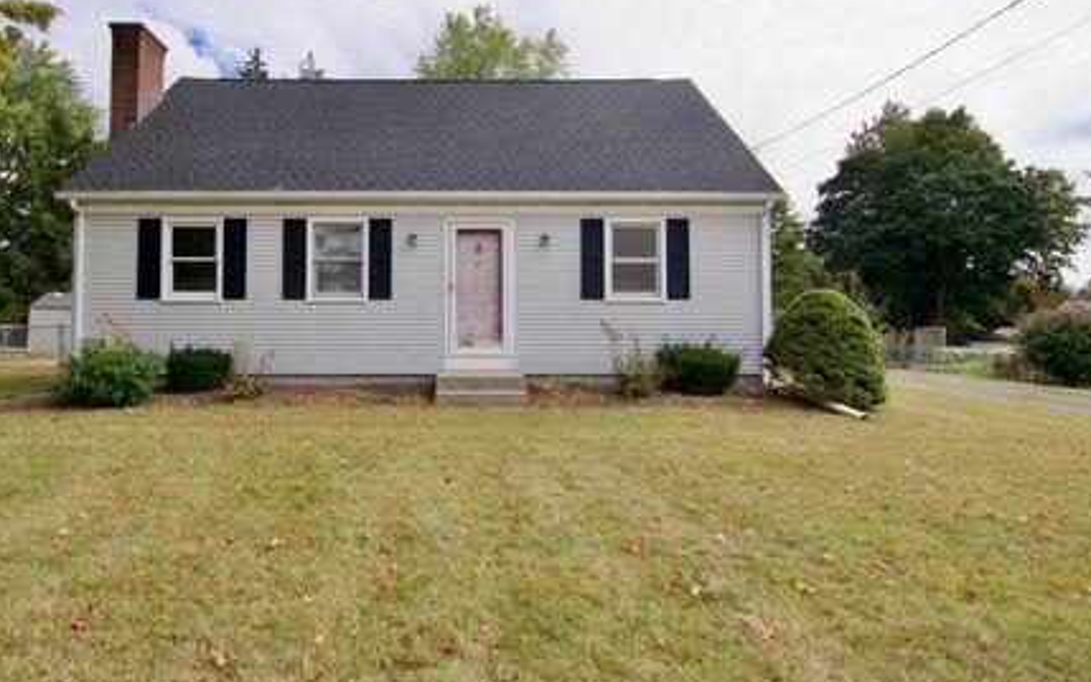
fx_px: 583
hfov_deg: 85.6
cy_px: 309
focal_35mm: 20
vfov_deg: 60.5
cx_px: 463
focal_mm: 11
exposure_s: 1/1250
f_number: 5.6
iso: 320
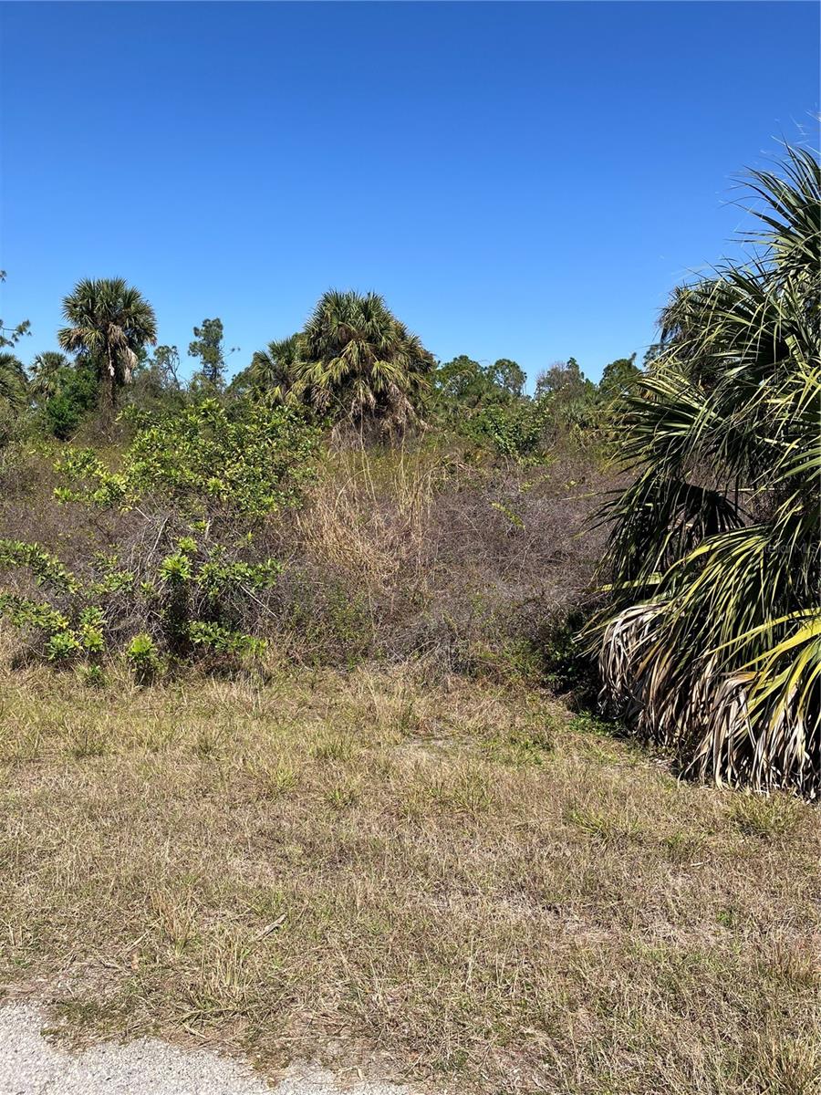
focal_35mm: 28
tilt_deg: -4.4
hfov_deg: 49.7
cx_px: 410
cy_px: 548
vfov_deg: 63.4
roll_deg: -0.2
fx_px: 885
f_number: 1.8
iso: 32
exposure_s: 1/2024
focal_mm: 3.99
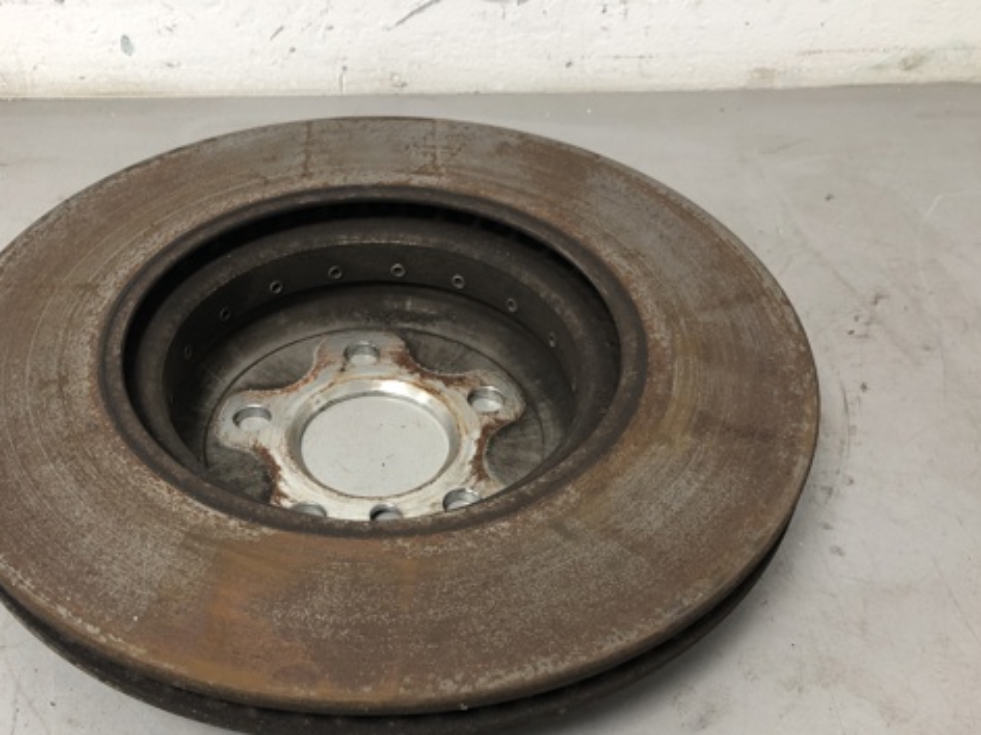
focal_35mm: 38
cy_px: 496
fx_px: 1077
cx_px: 380
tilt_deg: -47.5
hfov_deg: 48.6
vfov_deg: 37.3
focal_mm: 4
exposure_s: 1/20
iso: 40
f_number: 1.8
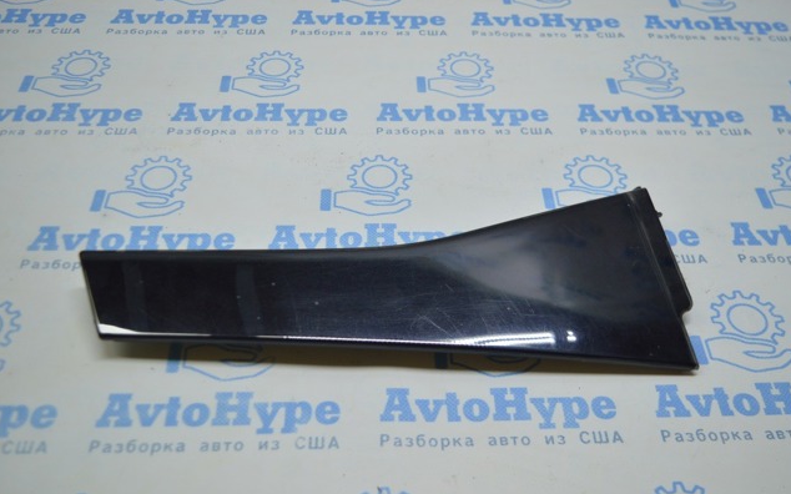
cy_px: 261
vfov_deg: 34.4
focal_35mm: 37
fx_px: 797
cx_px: 397
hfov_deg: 52.8
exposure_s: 1/100
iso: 400
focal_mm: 24
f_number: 4
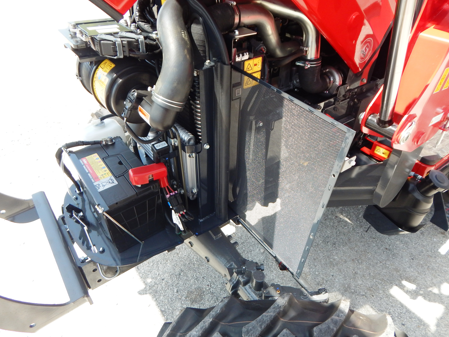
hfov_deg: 73.9
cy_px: 162
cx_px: 225
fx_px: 298
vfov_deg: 58.9
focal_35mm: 23
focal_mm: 4
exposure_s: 1/320
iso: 125
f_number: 3
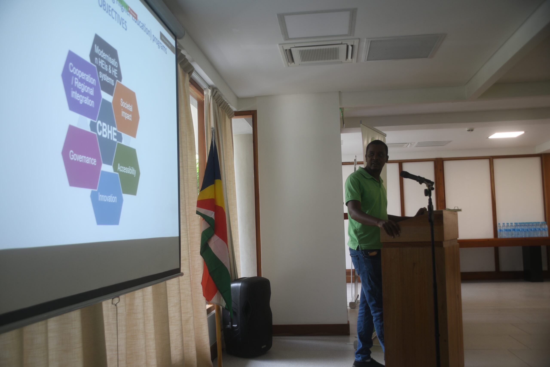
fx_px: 504
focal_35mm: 33
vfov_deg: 40.0
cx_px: 275
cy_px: 184
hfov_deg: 57.2
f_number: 3.8
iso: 100
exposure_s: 1/20
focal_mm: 22
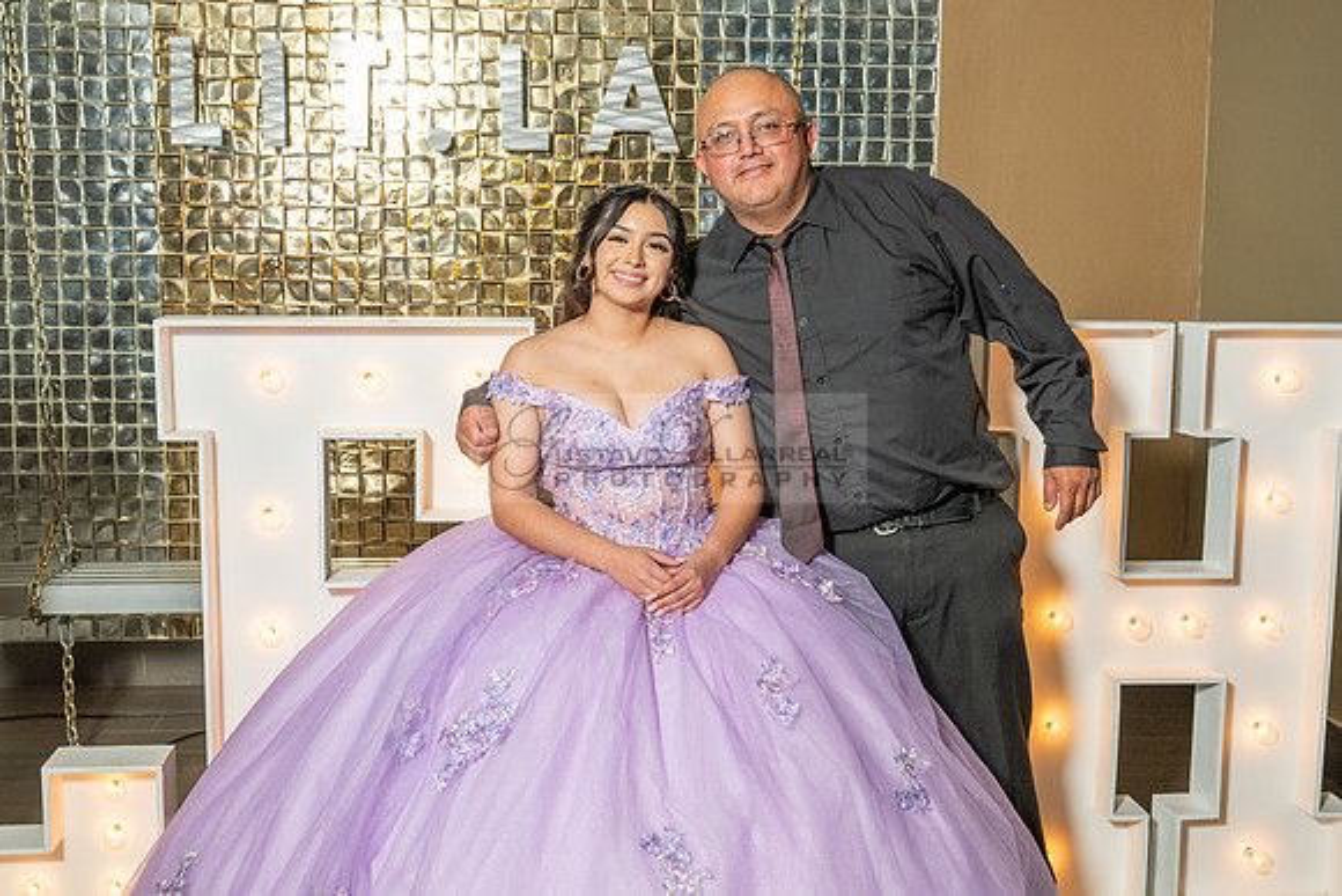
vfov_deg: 30.5
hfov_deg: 44.5
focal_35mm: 44
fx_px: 1641
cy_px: 448
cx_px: 671
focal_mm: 44
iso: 640
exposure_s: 1/125
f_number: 5.6
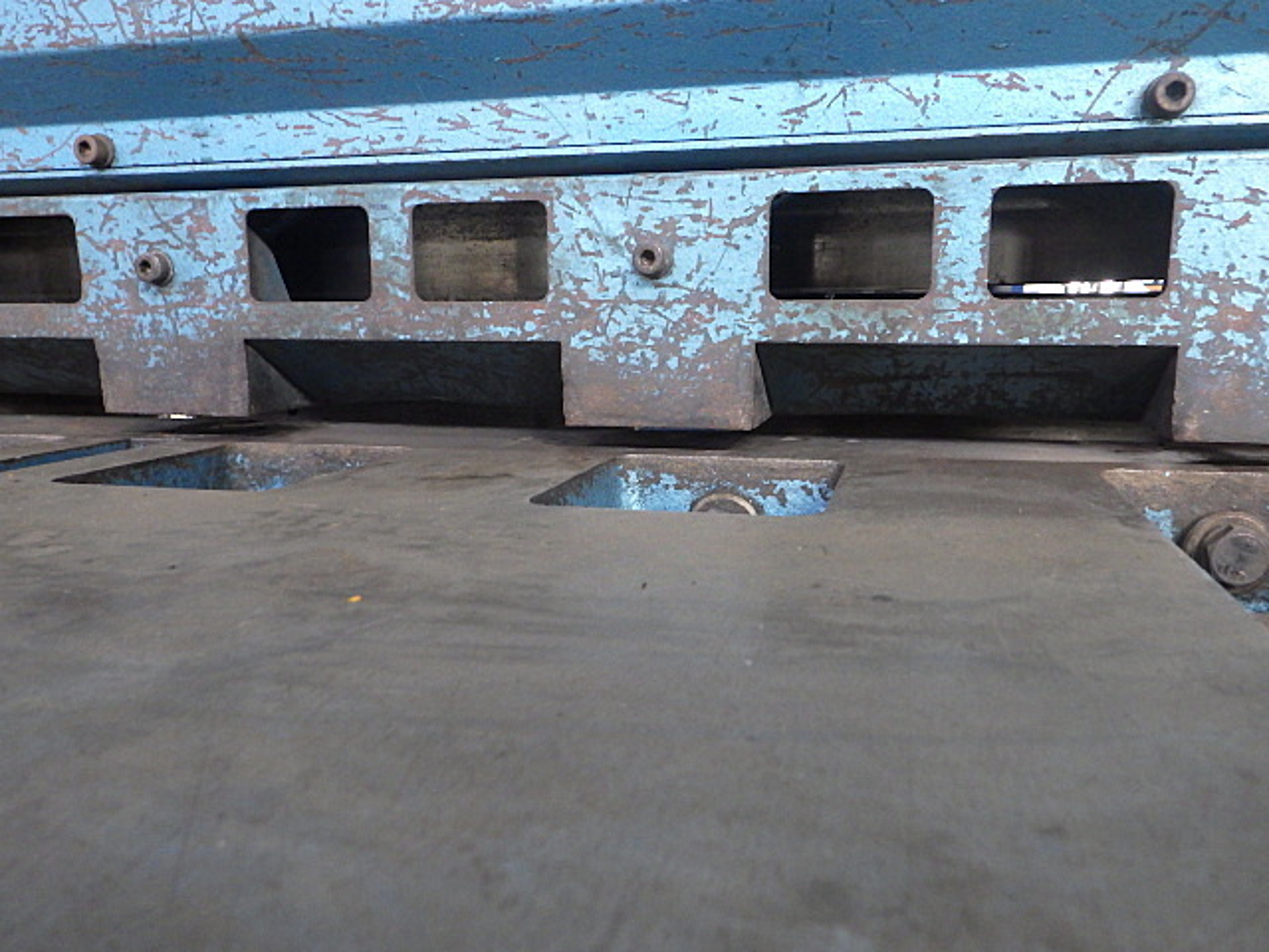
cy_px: 476
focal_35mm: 28
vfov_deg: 49.7
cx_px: 634
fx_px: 1026
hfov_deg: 63.4
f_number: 3.5
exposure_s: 1/45
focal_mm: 5
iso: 800
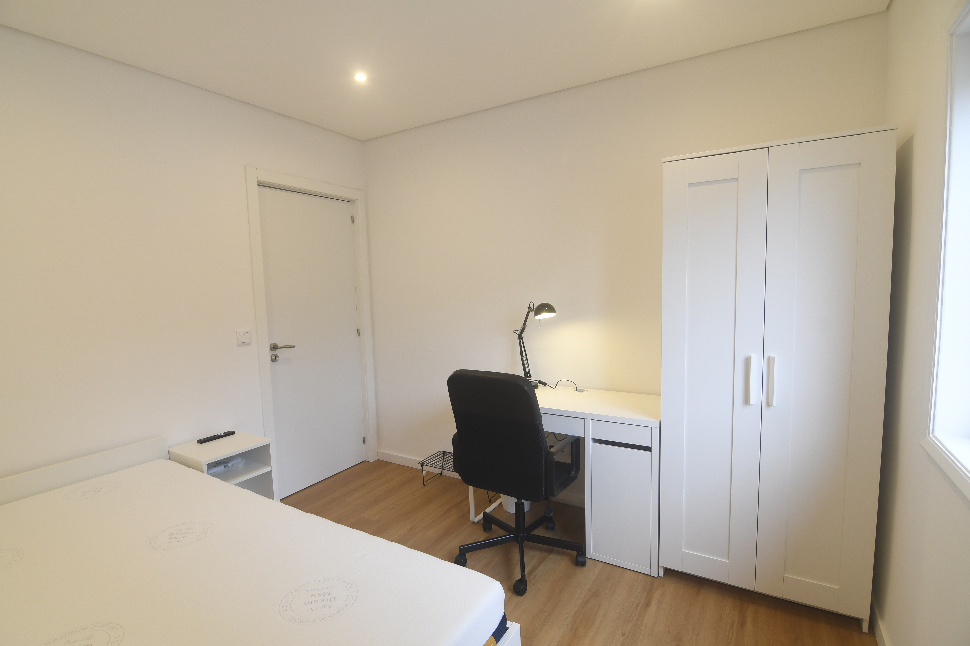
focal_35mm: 16
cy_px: 323
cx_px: 485
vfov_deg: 73.7
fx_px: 431
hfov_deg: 96.7
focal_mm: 11
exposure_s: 1/40
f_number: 5.6
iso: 400
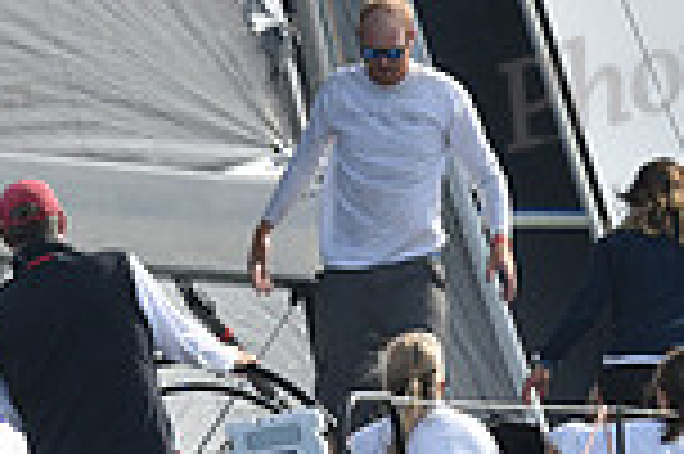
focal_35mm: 706
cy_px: 330
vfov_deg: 1.9
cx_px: 270
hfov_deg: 2.9
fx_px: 13399
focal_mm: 185
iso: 320
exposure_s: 1/1000
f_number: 9
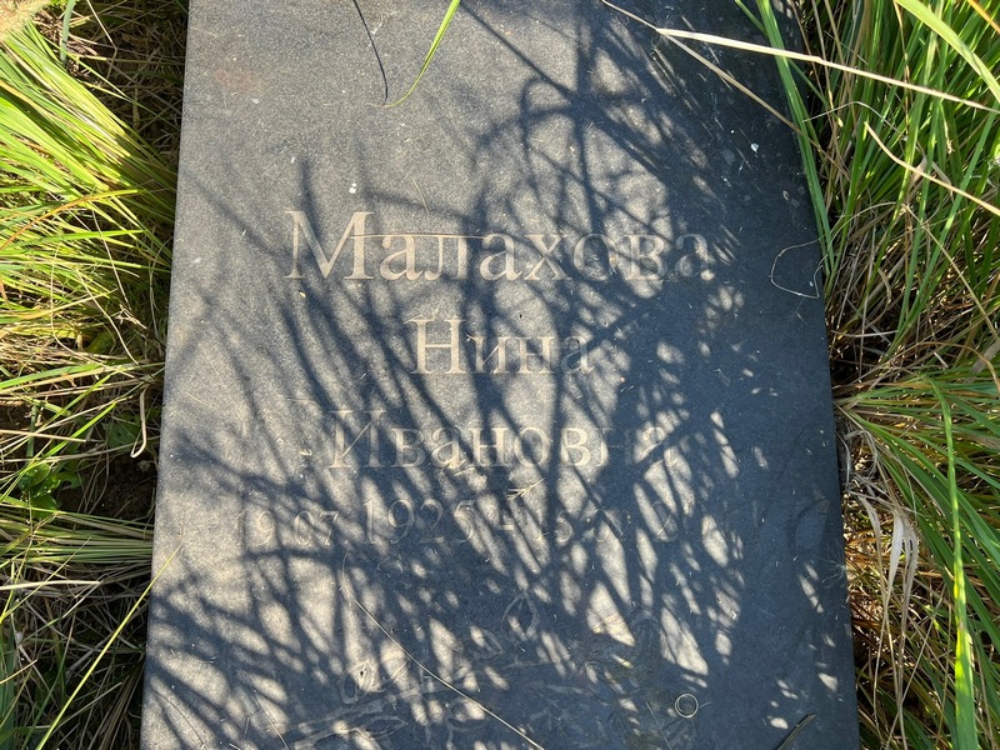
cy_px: 375
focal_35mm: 26
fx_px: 751
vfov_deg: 53.1
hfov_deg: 67.3
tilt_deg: -68.6
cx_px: 500
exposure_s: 1/509
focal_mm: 5.7
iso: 50
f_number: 1.5
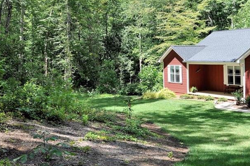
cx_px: 152
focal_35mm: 53
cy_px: 53
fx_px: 366
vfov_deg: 25.4
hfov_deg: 37.5
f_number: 7.1
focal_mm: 21
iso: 200
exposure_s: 1/200
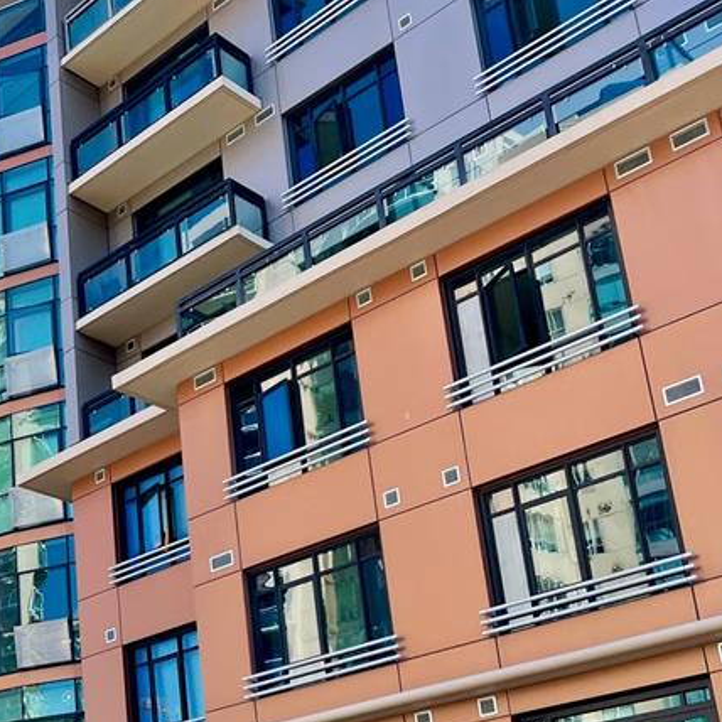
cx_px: -61
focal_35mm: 55
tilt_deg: +18.4
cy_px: 620
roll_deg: +0.3
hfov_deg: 28.4
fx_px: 1298
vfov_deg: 30.0
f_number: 1.6
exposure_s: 1/818
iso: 32
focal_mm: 4.2
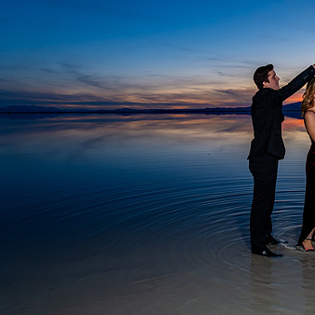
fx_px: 391
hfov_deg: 41.8
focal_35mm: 38
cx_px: 256
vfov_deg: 43.9
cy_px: 152
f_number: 4
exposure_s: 1/100
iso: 500
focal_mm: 24
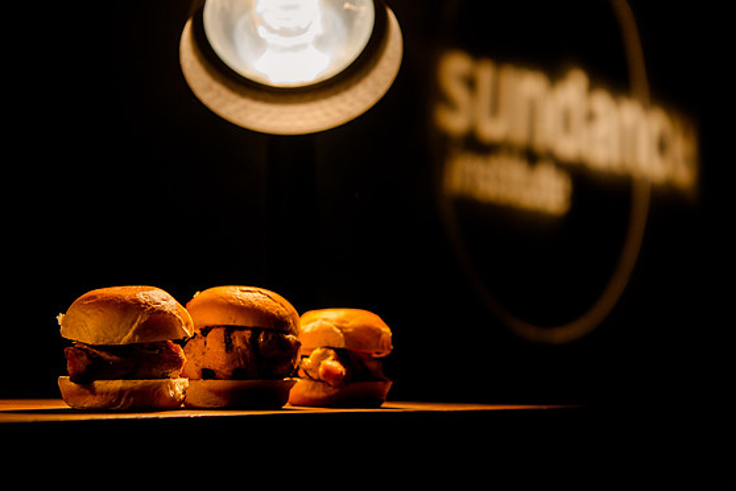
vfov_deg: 21.9
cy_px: 224
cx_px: 318
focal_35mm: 62
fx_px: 1267
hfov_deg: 32.3
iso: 500
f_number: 4.5
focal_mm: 52
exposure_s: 1/500
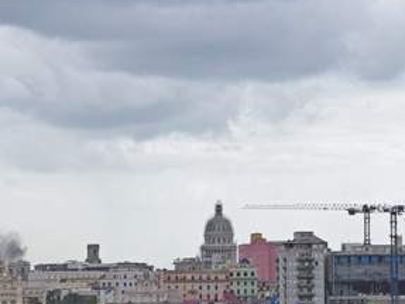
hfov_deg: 11.9
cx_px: 339
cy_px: 83
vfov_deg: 9.0
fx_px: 1930
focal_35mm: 165
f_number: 4
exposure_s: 1/640
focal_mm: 48
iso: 100
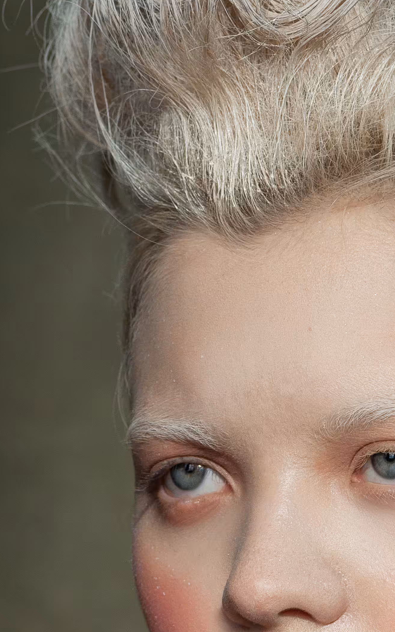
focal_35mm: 325
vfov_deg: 6.5
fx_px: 5598
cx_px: 307
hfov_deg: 4.0
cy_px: 465
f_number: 6.3
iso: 320
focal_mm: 105
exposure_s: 1/160
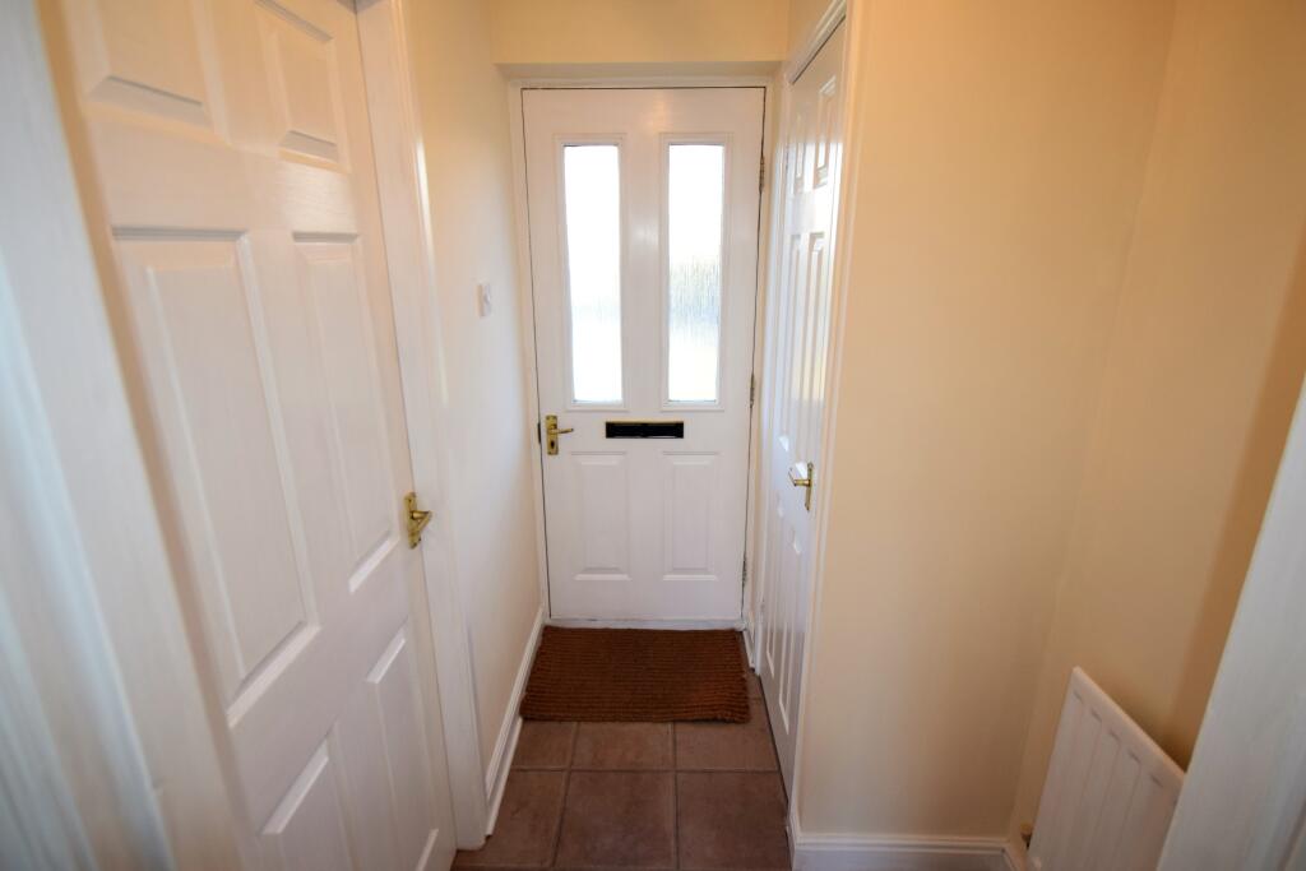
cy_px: 436
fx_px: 626
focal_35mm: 17
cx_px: 653
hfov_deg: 92.4
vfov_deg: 69.7
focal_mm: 11.5
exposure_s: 1/100
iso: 720
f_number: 5
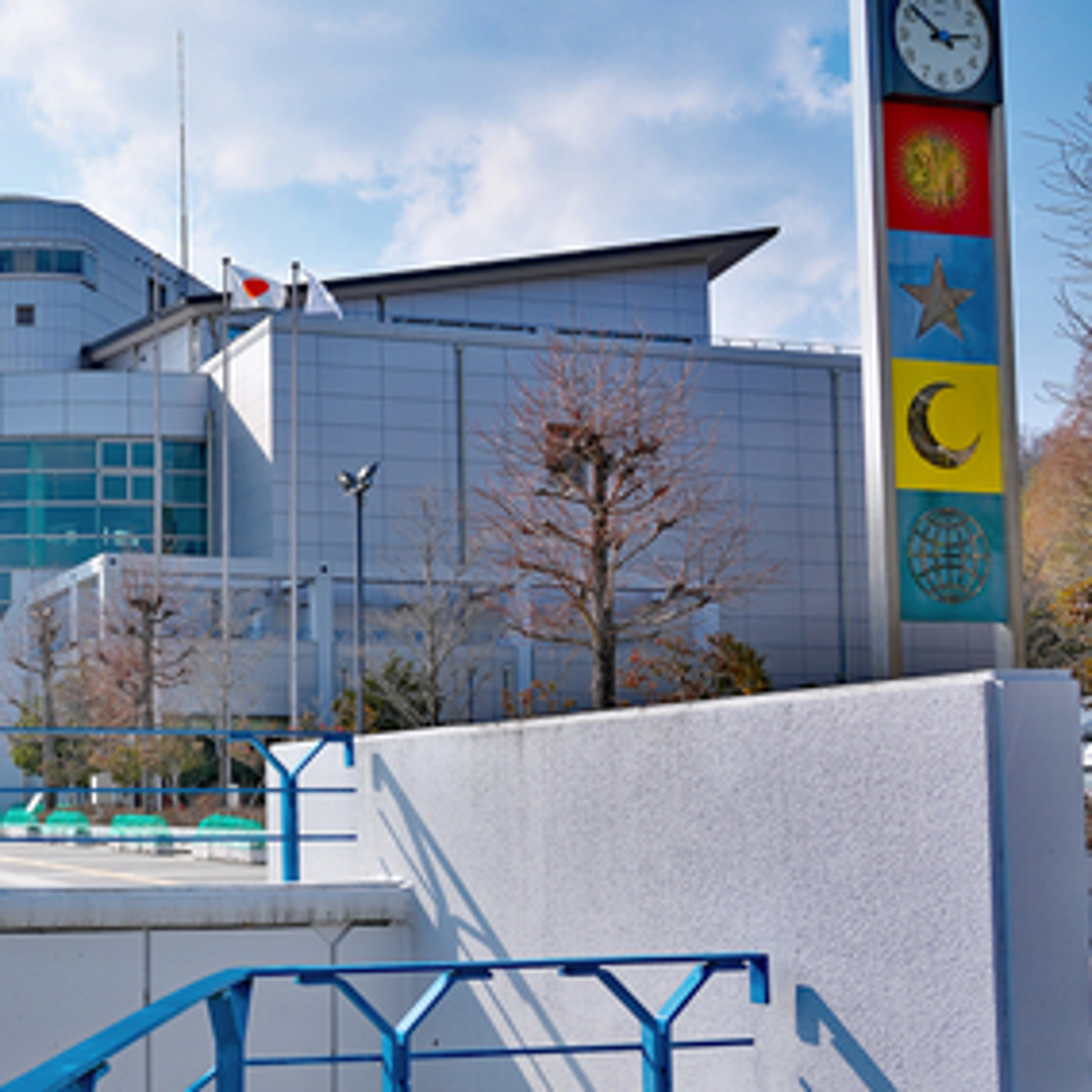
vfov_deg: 36.6
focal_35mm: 46
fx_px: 1642
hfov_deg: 33.1
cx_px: -50
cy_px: 665
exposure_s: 1/160
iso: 100
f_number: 10
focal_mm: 24
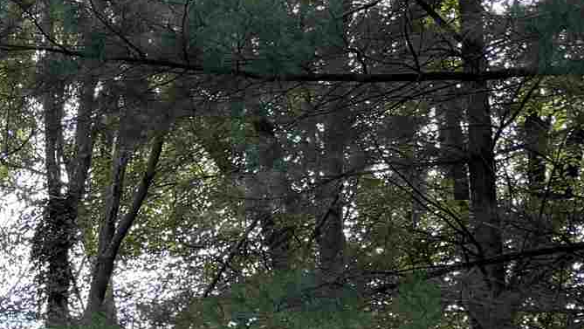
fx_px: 1859
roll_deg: -0.2
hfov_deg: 13.8
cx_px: -732
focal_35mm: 120
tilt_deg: +8.4
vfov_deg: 9.6
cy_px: 577
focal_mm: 6.76
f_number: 1.78
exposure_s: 1/377
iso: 100
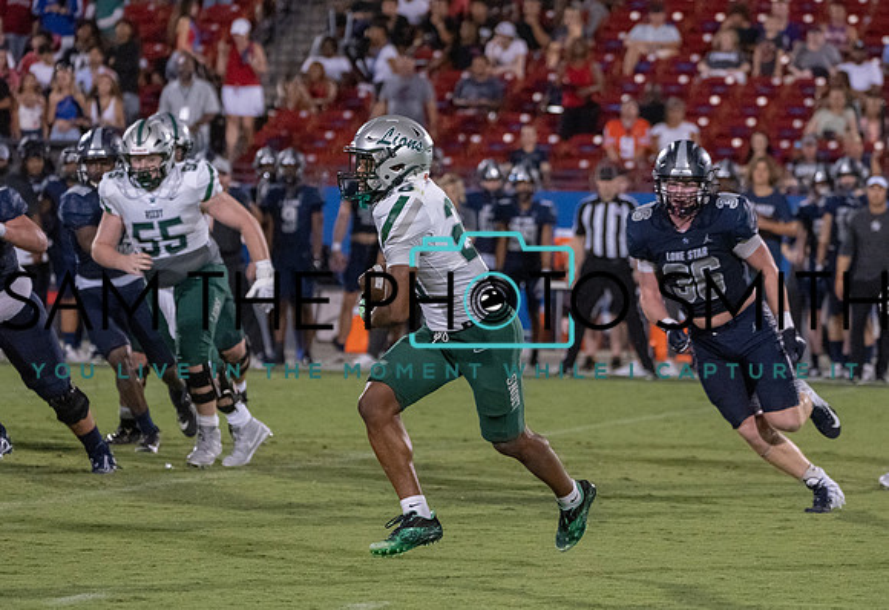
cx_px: 553
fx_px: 6272
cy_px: 322
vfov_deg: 5.6
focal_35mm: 252
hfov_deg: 8.1
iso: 8000
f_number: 5.6
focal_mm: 200
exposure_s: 1/1000
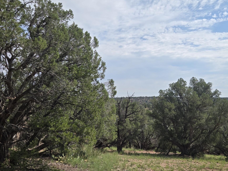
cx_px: 130
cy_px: 91
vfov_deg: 36.0
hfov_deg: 46.7
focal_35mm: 40
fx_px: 263
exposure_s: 1/2517
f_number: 1.8
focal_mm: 5.4
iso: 25
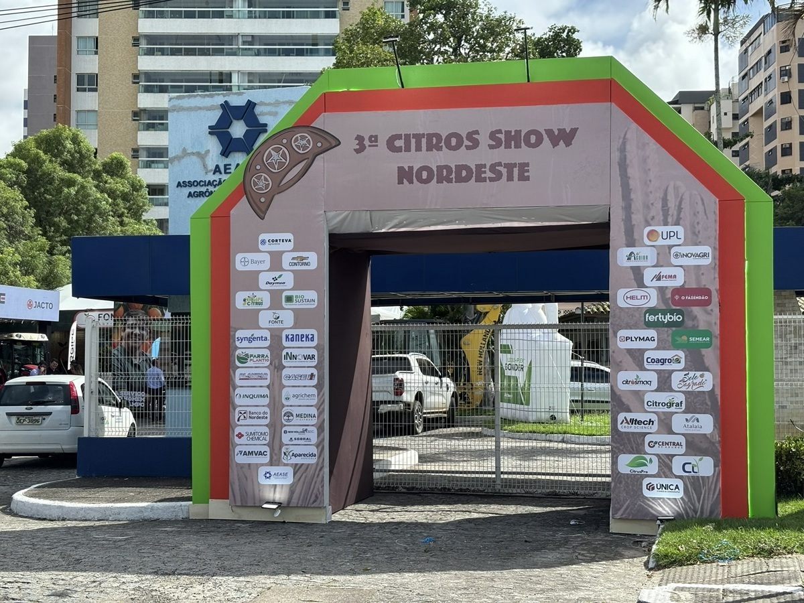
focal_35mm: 52
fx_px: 1208
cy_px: 302
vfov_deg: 28.0
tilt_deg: +2.9
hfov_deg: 36.8
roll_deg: -0.1
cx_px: 402
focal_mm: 5.96
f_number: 1.6
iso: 32
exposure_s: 1/1543
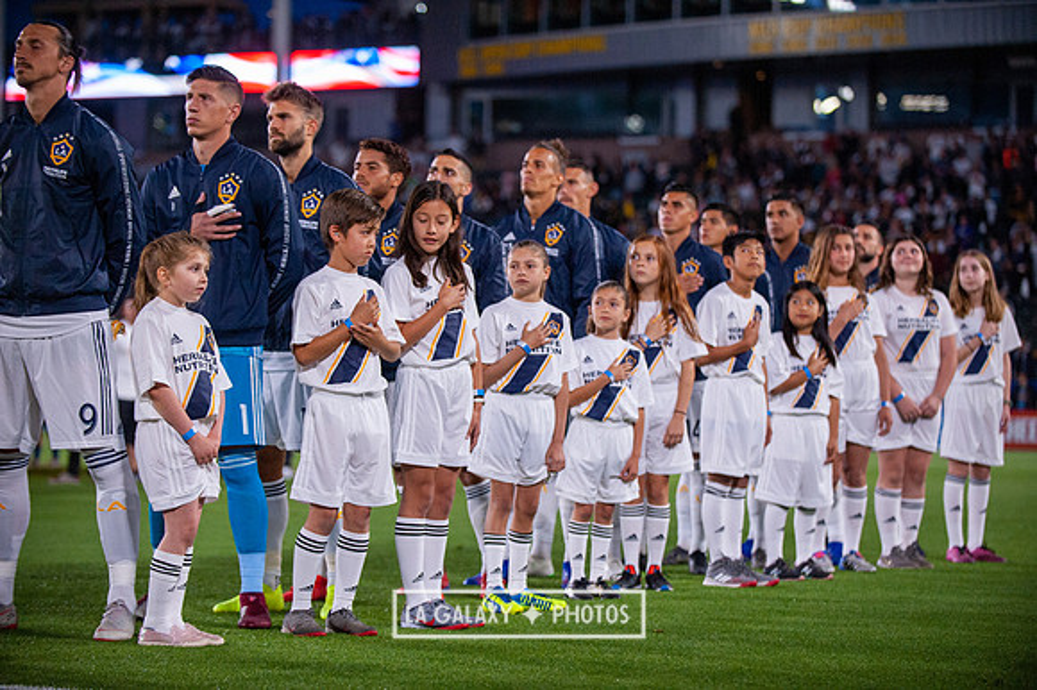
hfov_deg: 19.5
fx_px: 3023
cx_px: 518
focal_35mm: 105
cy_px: 345
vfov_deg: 13.0
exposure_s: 1/2000
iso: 1600
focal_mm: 105
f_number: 2.8
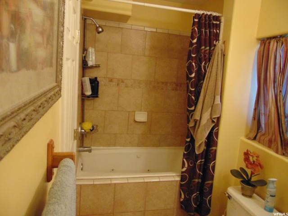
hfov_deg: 69.4
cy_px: 108
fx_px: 208
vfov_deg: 54.9
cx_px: 144
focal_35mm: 25
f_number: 3
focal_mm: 4.5
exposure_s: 1/30
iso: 400
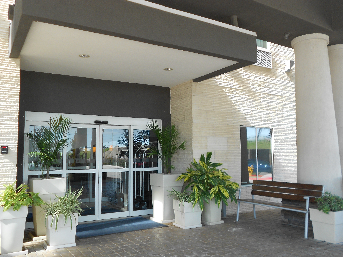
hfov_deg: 56.8
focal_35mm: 32
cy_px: 128
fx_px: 317
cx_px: 172
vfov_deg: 44.2
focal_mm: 5.8
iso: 80
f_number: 3.6
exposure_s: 1/80
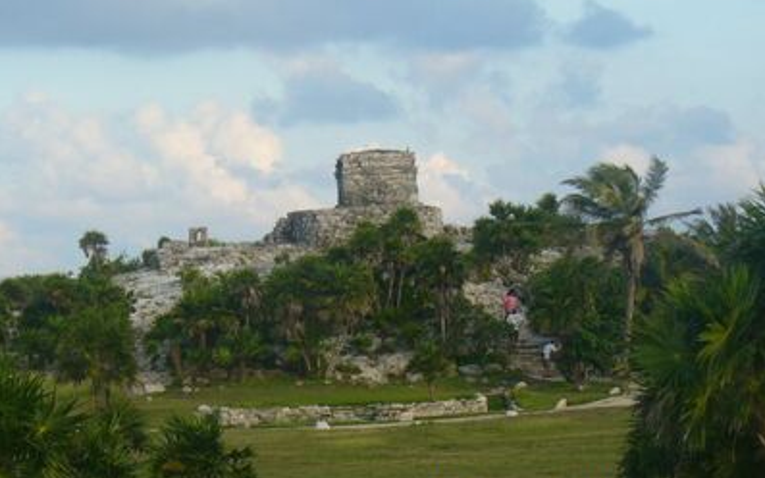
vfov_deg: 9.2
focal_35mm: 143
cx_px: 382
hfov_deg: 14.6
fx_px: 2981
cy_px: 227
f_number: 3.5
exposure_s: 1/320
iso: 80
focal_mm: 16.1
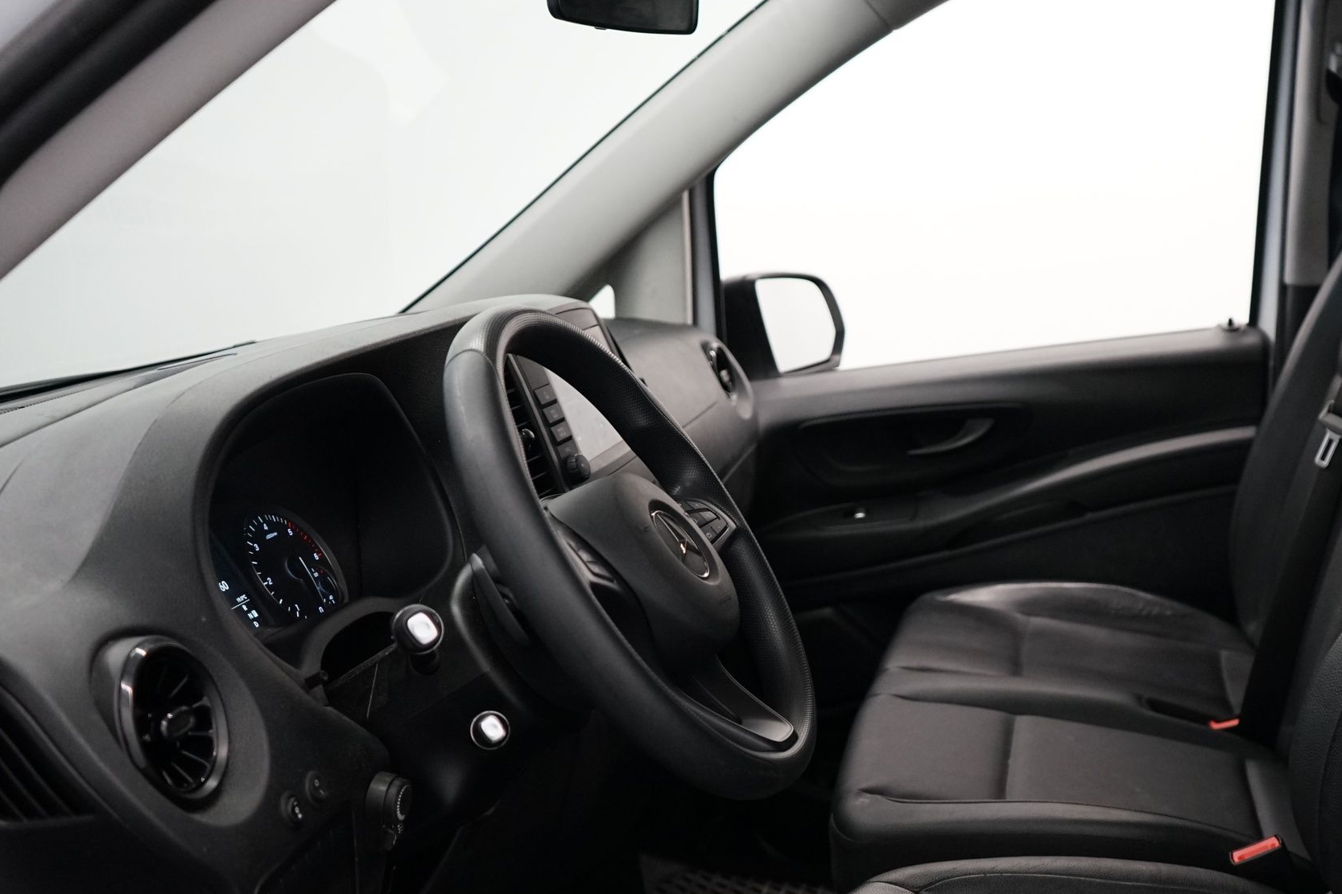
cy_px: 636
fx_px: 1565
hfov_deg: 45.7
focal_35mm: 42
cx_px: 894
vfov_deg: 31.5
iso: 2000
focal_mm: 28
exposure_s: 1/160
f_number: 3.5
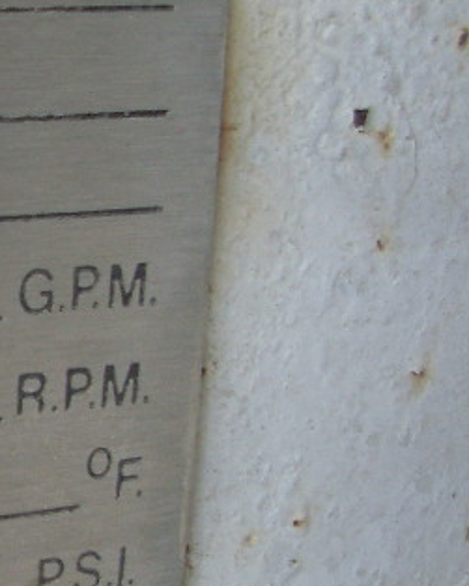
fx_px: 2100
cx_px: -379
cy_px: 375
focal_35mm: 121
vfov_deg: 15.9
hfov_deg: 11.8
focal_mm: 6.3
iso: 80
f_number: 7.7
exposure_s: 1/90
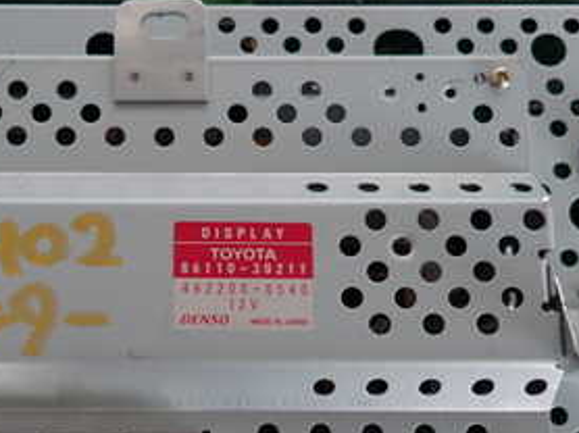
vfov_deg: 26.6
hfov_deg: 35.0
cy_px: 325
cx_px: 160
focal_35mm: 54
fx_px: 902
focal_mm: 4.5
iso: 100
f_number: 2
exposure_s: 1/60
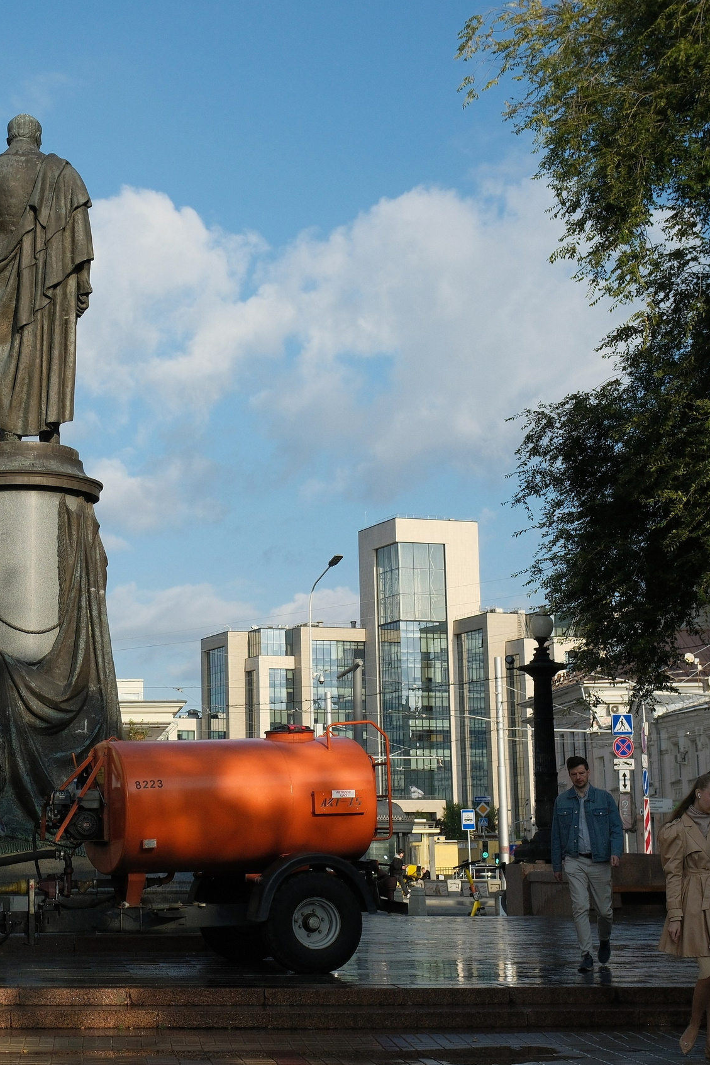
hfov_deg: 21.6
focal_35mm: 62
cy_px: 531
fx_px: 1834
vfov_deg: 32.4
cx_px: 123
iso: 640
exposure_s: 1/3200
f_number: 5.6
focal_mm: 27
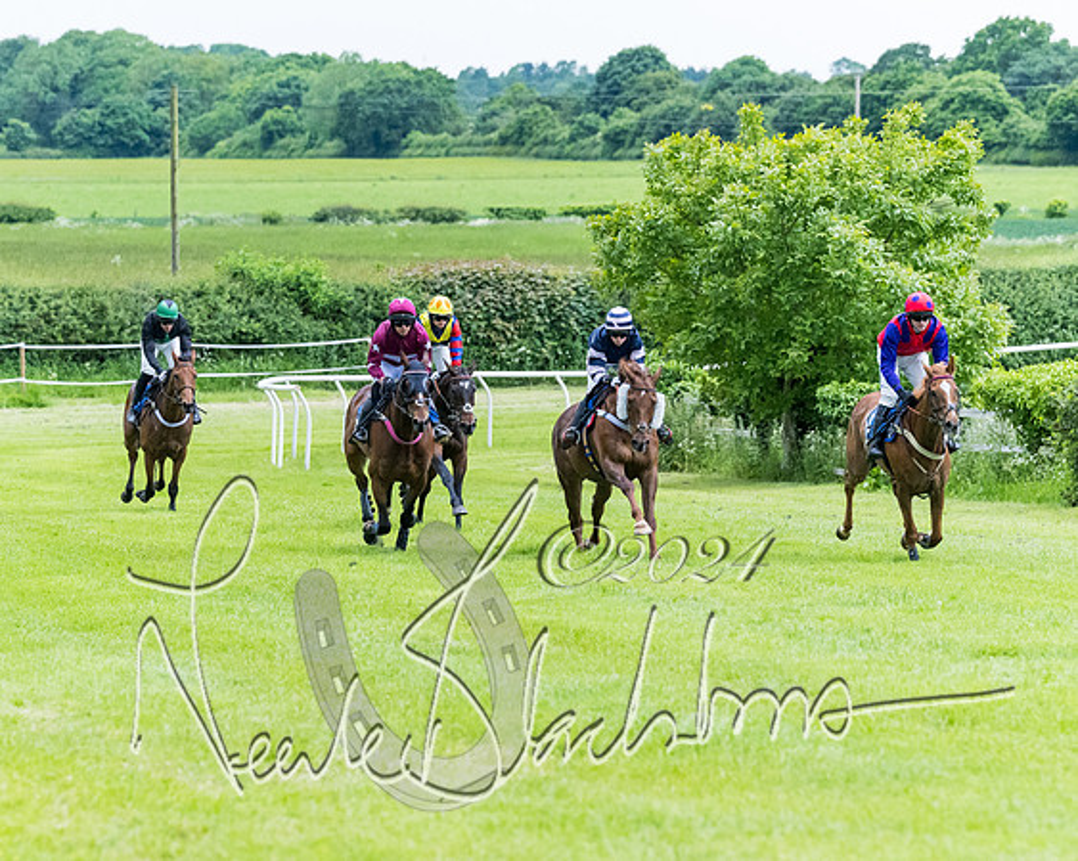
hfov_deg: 9.2
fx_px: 6716
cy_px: 433
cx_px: 466
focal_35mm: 211
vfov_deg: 7.3
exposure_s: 1/3200
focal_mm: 130
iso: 2000
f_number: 4
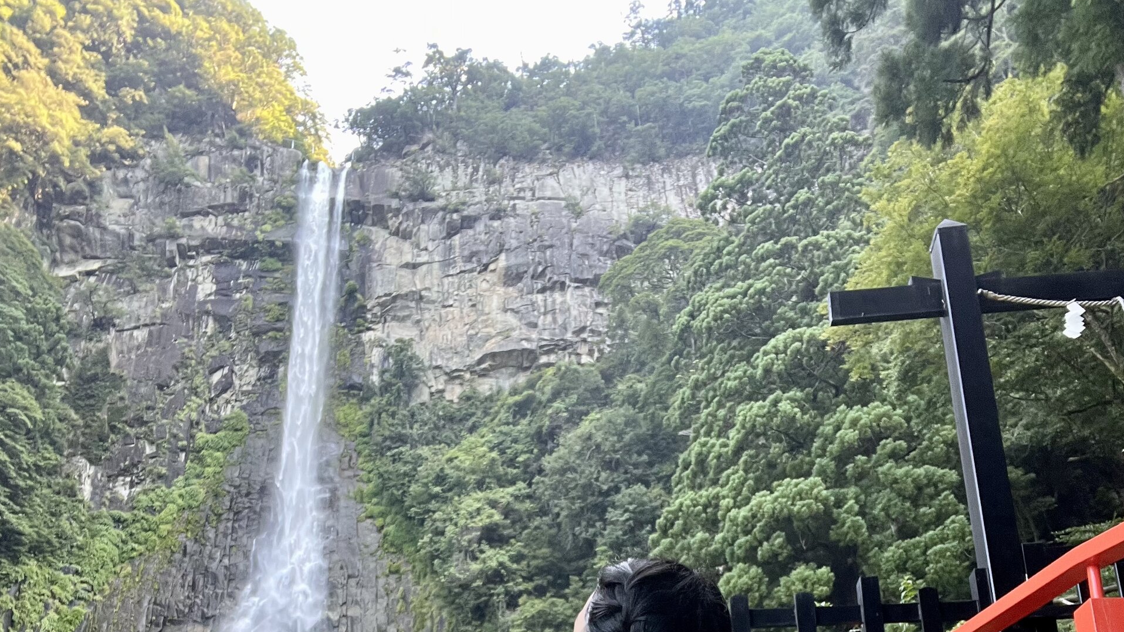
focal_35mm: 34
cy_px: 753
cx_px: 563
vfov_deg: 29.8
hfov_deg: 58.0
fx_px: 1013
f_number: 2.2
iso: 100
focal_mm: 2.71
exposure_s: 1/74
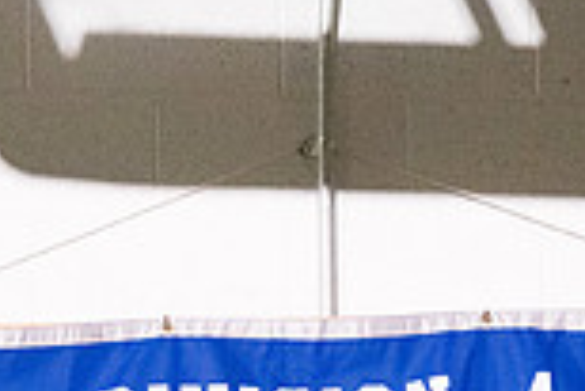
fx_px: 10117
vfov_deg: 2.2
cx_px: 334
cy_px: 651
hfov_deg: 3.3
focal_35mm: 622
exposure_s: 1/320
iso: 8000
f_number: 5
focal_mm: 165
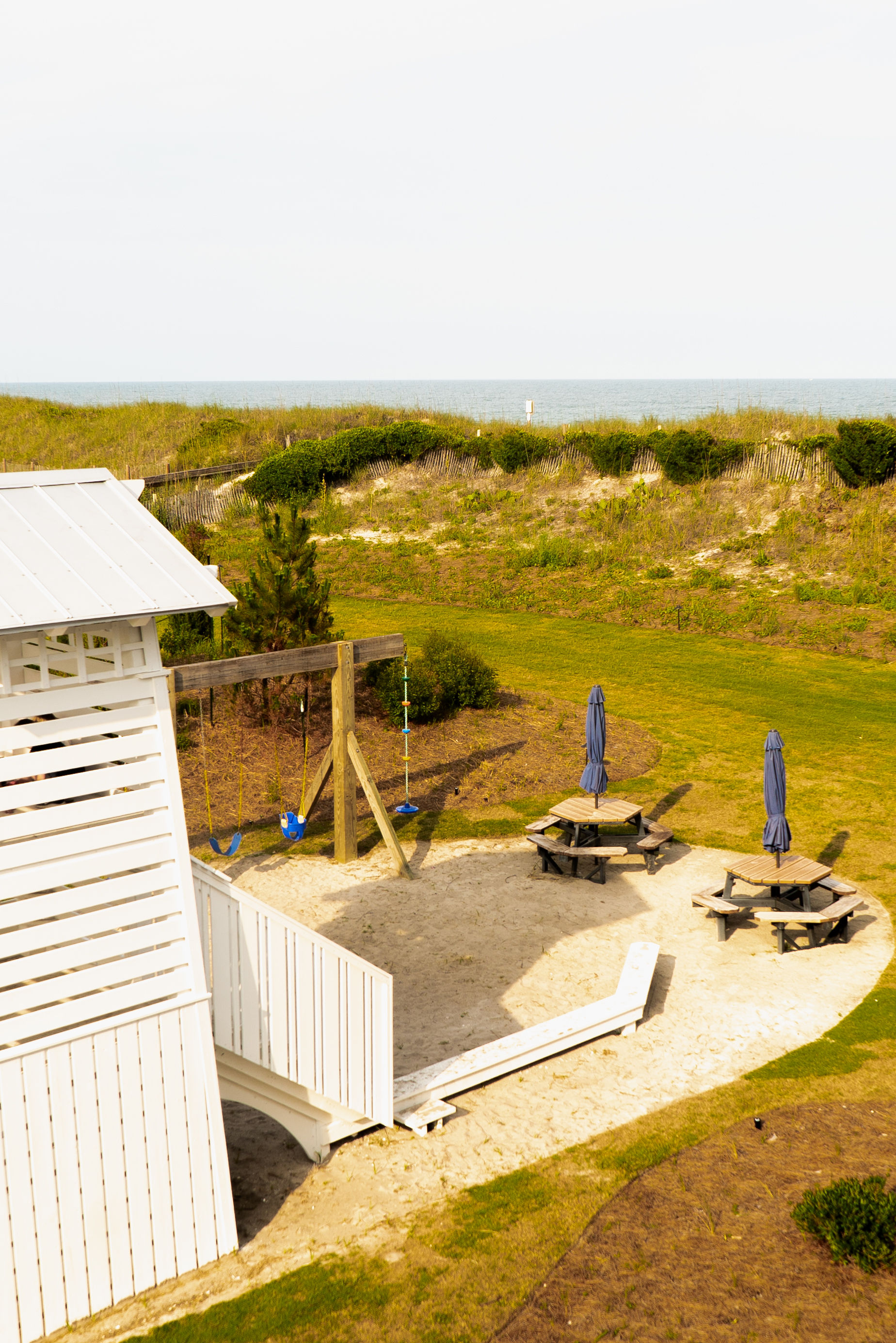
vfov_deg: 46.4
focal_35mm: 42
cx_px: 448
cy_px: 672
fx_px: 1566
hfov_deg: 31.9
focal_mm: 28
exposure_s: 1/800
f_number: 5
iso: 125
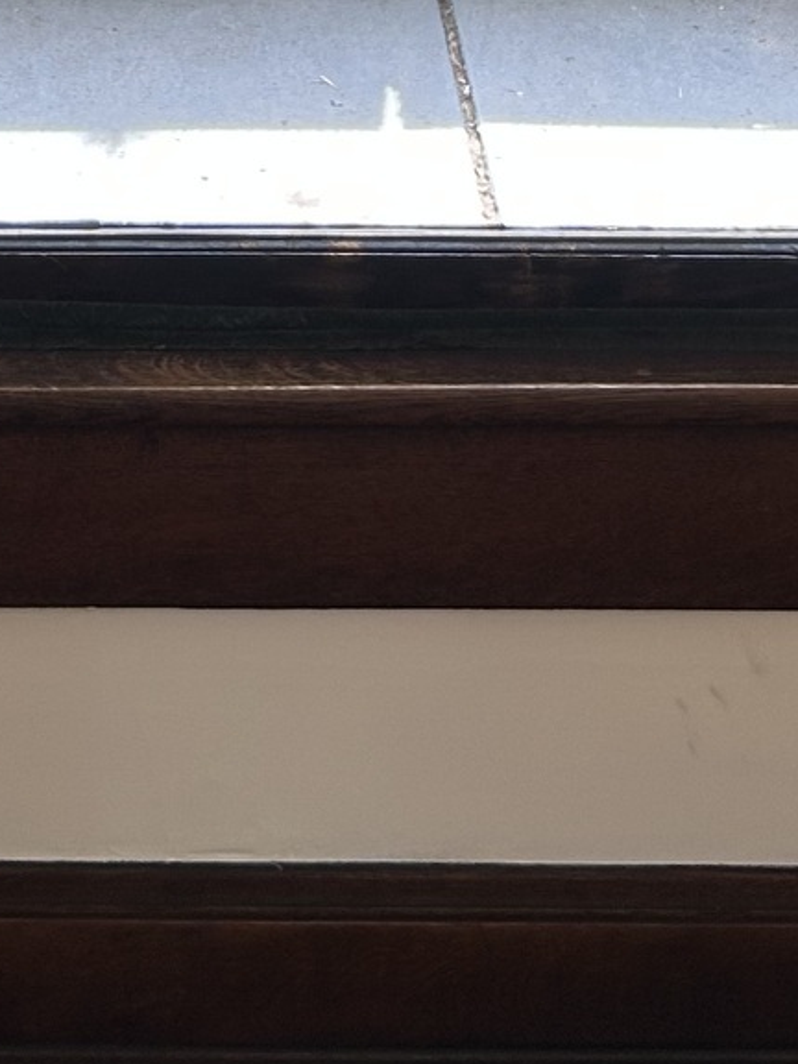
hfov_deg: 14.1
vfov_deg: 15.4
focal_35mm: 104
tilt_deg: -6.1
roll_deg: -0.3
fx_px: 3197
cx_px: 150
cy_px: -1009
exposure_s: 1/150
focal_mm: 5.7
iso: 32
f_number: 1.5
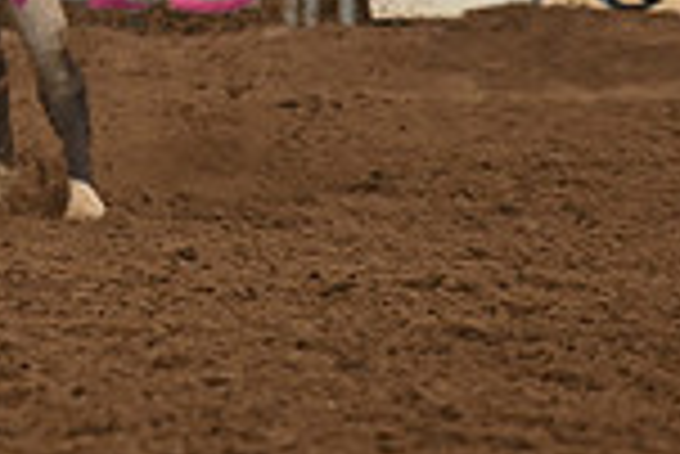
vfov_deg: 1.8
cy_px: -214
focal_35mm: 767
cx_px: -342
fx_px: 14501
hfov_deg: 2.7
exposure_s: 1/250
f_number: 4
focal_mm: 200
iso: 2500
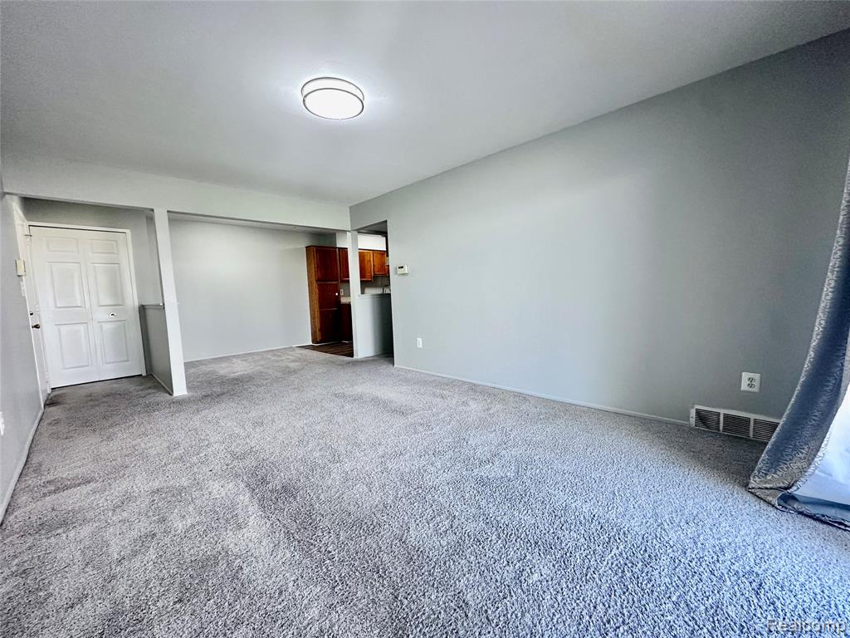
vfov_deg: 85.7
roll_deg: +1.4
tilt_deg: -5.0
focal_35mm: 14
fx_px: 344
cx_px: 425
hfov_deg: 102.1
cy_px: 319
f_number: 2.2
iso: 200
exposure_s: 1/120
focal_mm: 2.22
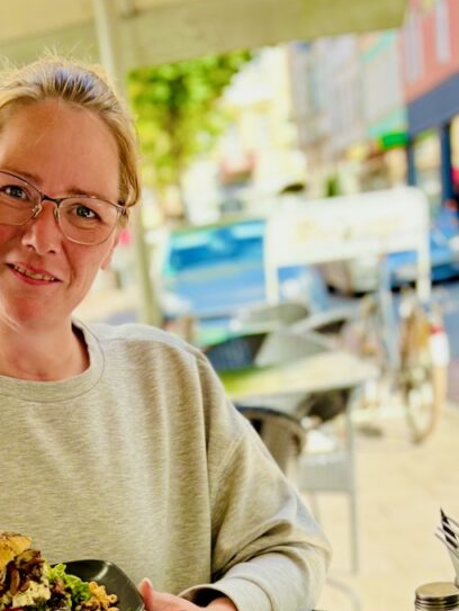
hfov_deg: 29.6
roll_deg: +7.7
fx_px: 865
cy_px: 550
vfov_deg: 36.5
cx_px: 171
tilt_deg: -18.3
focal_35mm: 49
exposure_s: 1/355
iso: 50
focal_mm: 5.96
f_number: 1.6
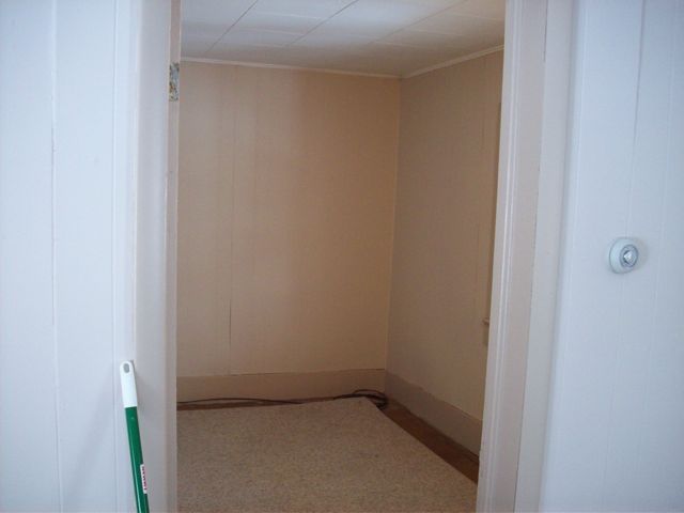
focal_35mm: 37
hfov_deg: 50.1
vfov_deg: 38.7
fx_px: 731
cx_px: 342
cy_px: 256
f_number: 2.8
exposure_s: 1/12.6
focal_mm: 6.2
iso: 160
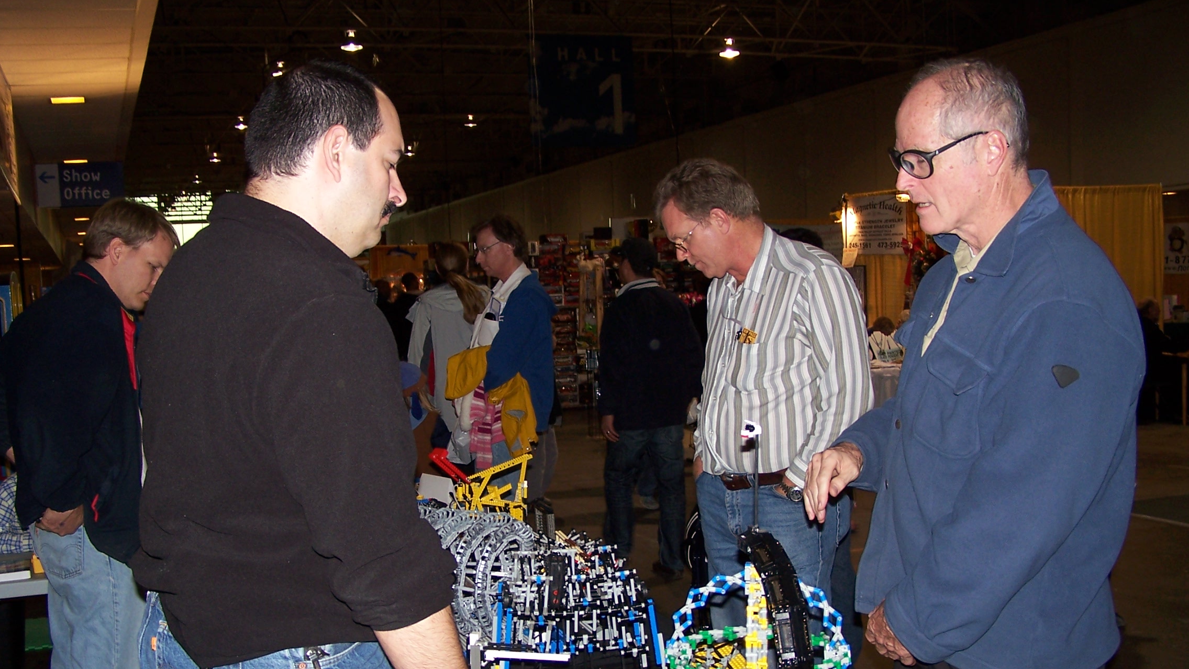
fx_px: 1324
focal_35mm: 42
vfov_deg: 28.3
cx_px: 591
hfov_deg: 48.4
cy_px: 406
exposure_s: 1/60
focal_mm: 6.3
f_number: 2.8
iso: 80
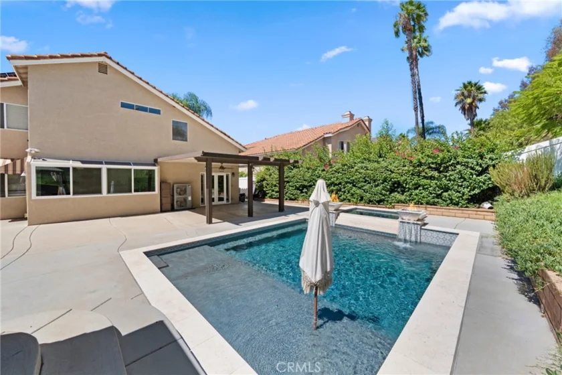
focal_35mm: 12
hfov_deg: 112.6
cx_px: 281
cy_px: 188
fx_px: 187
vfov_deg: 90.0
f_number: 9
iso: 250
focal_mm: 12
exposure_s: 1/100
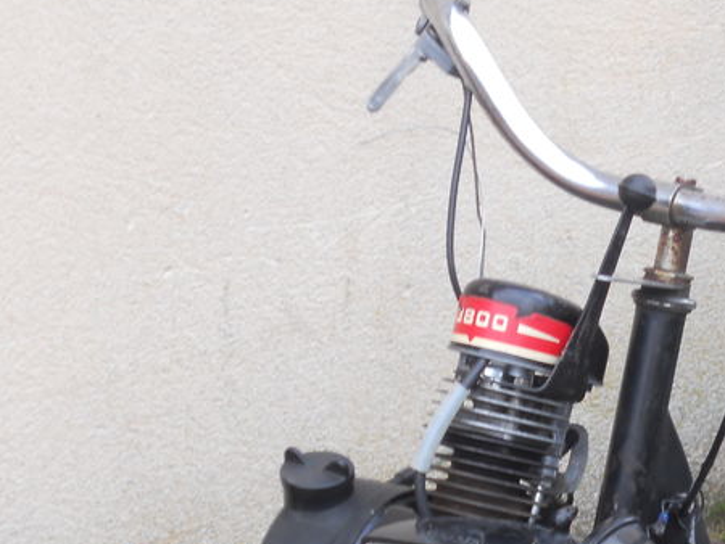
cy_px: 528
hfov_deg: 16.2
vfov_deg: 12.2
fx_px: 2515
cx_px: 638
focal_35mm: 120
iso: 125
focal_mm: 9.8
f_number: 4.8
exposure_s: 1/30
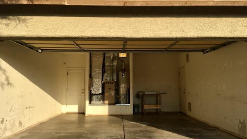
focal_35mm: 32
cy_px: 65
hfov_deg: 61.0
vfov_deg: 36.6
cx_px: 123
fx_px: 210
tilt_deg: +6.0
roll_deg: +0.0
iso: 25
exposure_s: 1/1221
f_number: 2.2
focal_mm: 4.15
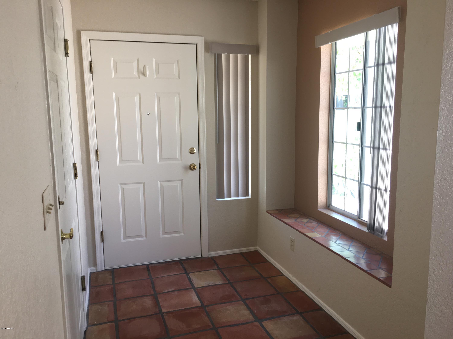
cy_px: 170
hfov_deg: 61.7
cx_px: 226
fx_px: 380
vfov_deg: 48.2
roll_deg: +1.1
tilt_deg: -8.9
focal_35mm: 29
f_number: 2.2
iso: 32
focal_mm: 4.15
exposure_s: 1/30
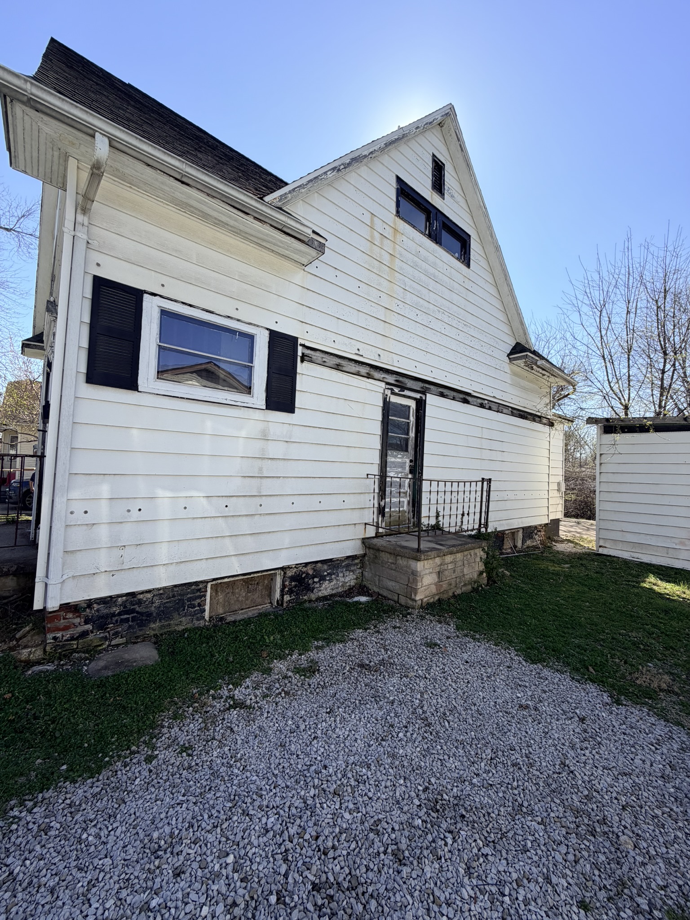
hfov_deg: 85.7
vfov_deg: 102.1
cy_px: 460
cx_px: 345
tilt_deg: +0.8
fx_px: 372
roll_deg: -2.6
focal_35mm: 14
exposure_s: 1/770
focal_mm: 2.22
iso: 32
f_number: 2.2
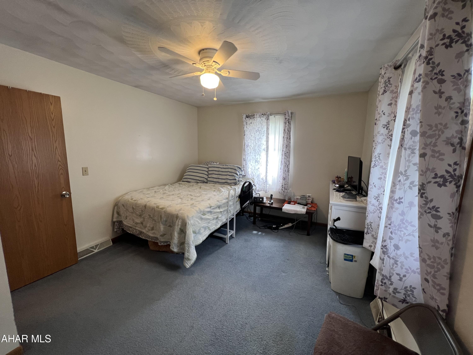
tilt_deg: -9.9
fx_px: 178
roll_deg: -1.5
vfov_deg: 89.9
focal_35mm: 13
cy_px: 178
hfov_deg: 106.2
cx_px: 236
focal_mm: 1.57
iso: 125
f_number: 1.8
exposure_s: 1/60
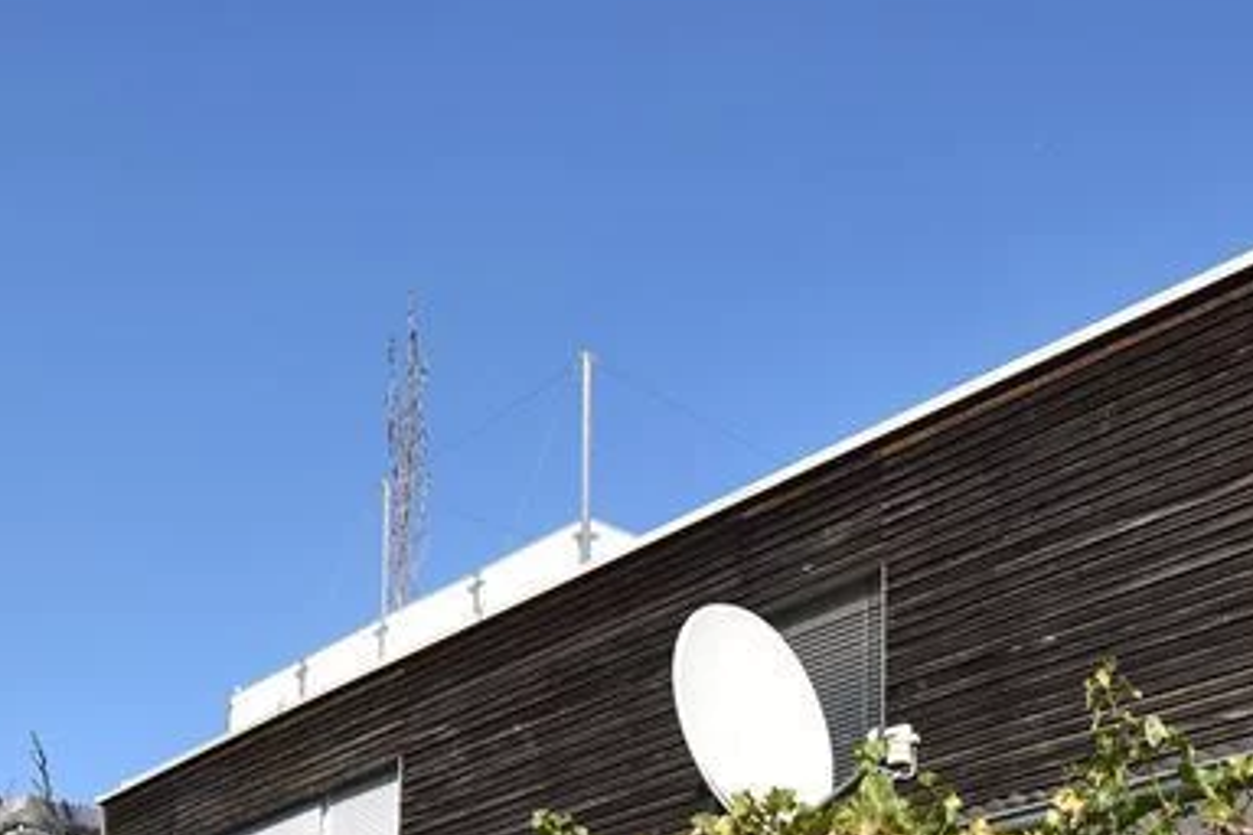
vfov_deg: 22.9
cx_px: 773
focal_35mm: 50
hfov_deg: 39.7
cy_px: 1200
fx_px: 1723
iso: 100
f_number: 8
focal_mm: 11
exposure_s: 1/250
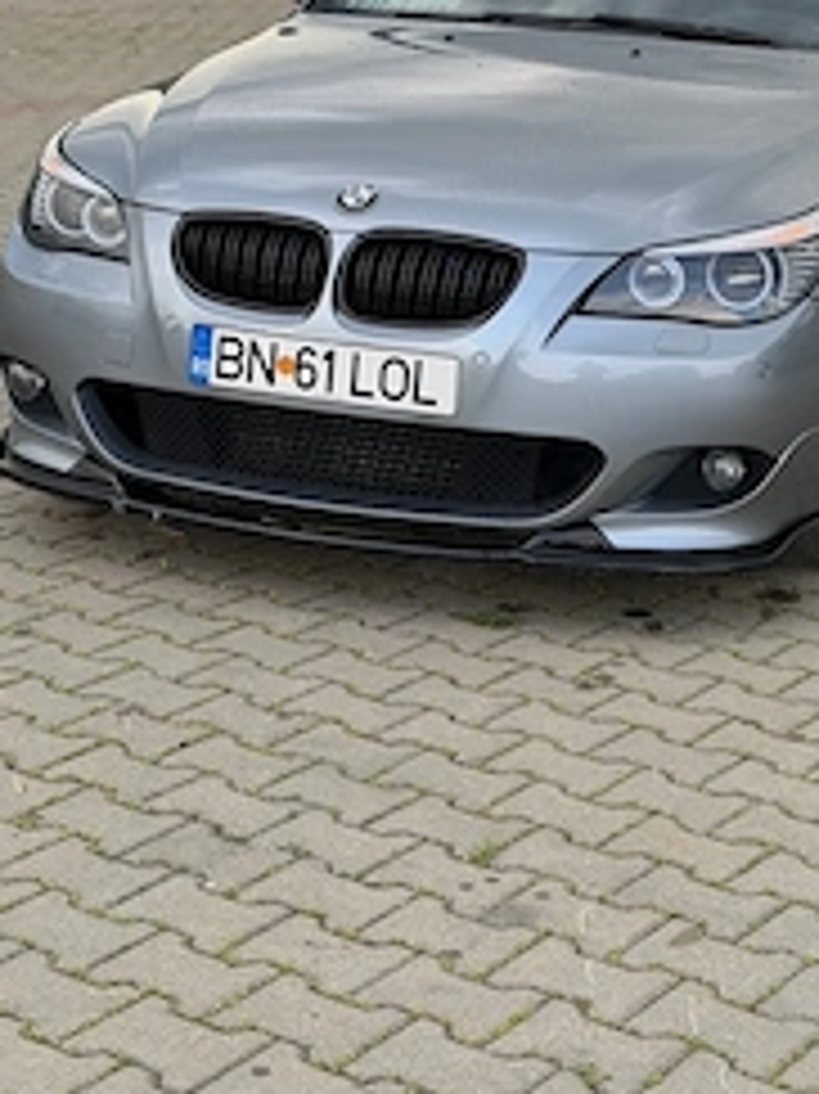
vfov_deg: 24.4
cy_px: 243
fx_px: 2494
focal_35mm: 79
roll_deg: -3.2
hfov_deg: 18.6
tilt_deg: -9.2
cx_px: 580
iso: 100
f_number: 1.78
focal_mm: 6.76
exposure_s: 1/657
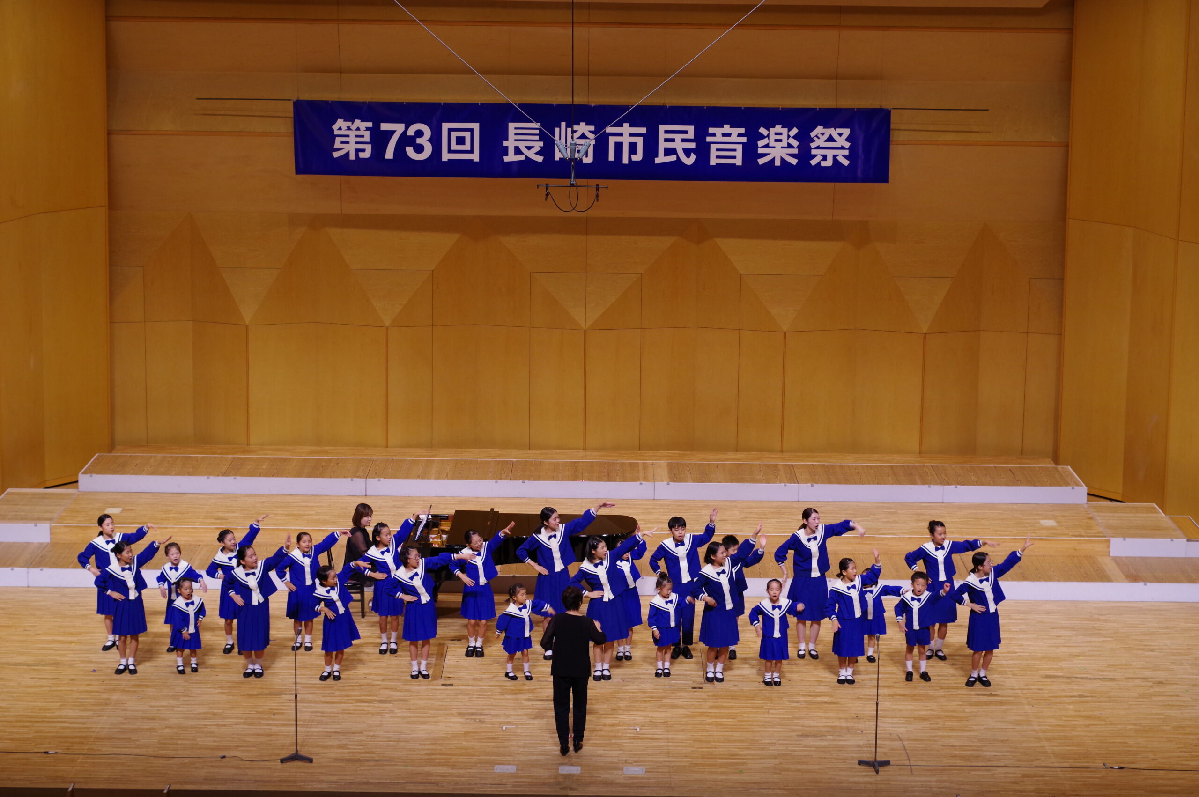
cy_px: 398
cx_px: 600
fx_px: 2496
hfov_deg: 27.0
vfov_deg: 18.1
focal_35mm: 75
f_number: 5
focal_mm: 50
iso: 800
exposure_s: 1/125
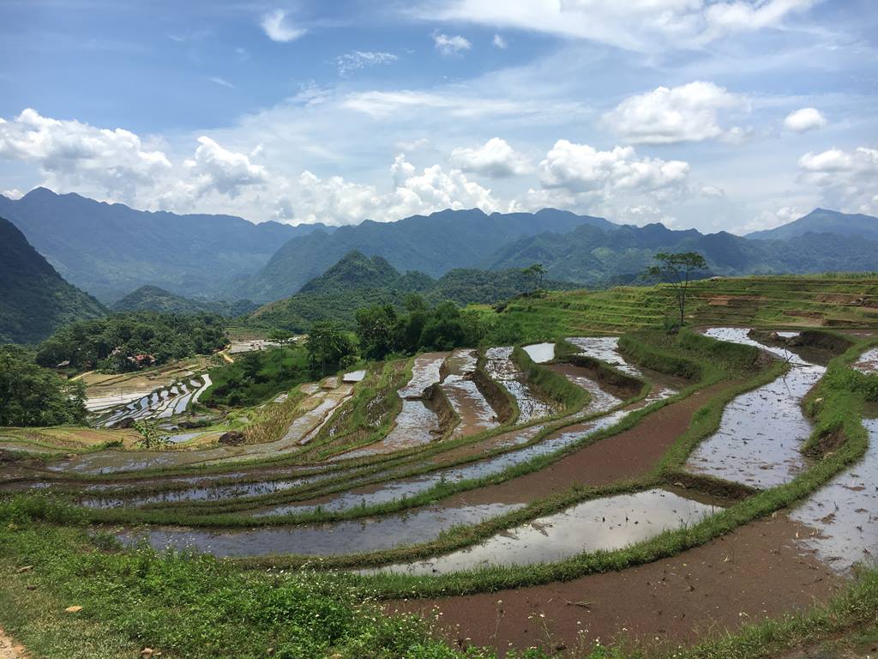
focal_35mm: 29
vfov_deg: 48.2
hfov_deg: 61.7
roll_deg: -0.4
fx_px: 736
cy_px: 330
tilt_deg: -4.4
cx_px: 439
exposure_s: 1/1261
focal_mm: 4.15
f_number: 2.2
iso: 25
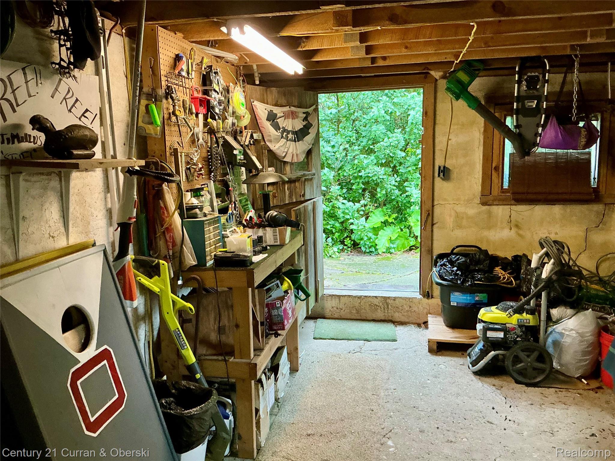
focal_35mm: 28
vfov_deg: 49.7
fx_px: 497
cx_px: 308
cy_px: 230
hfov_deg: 63.4
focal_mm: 3
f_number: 1.8
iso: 250
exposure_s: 1/60
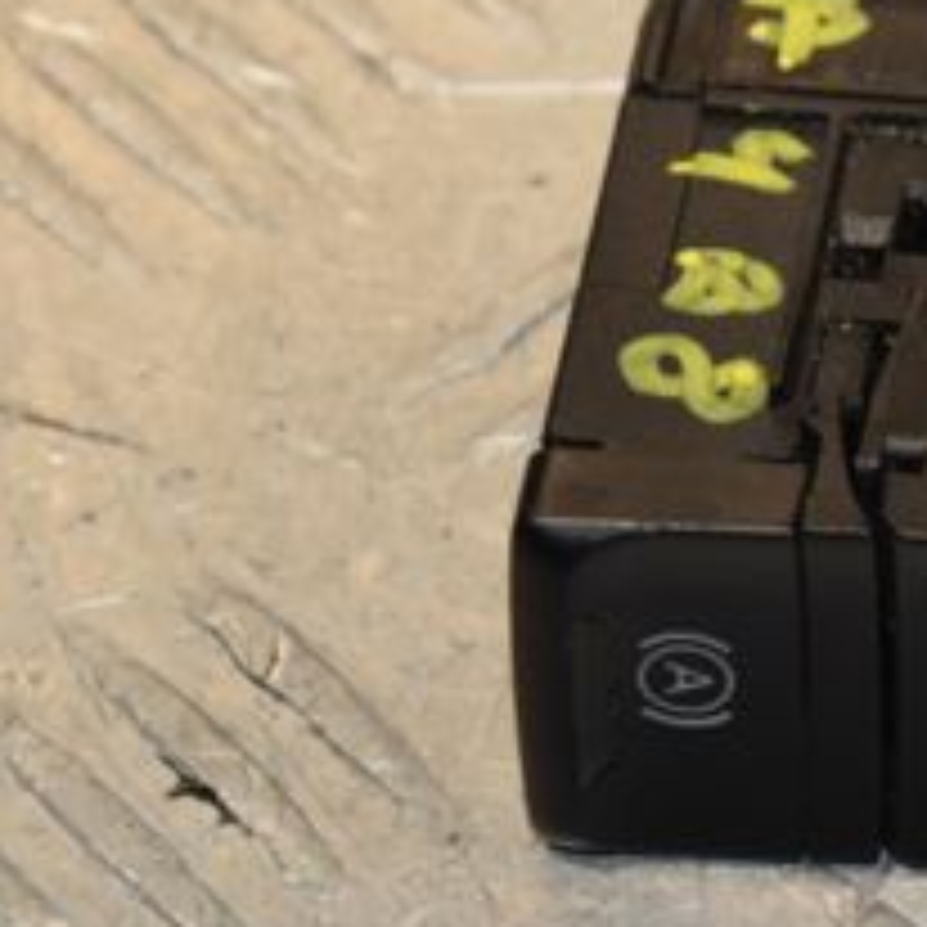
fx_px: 12614
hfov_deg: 4.2
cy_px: 418
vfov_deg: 4.2
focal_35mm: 416
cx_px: 1004
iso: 800
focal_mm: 105
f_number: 8
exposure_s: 1/200
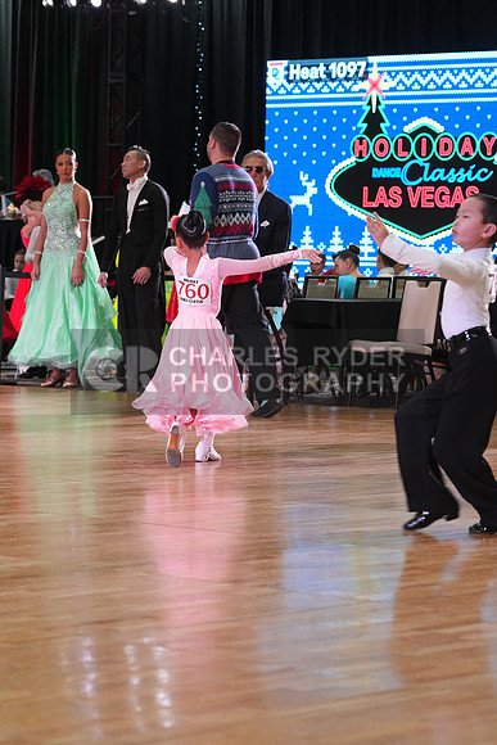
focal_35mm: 127
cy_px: 372
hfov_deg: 10.8
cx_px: 248
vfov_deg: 16.1
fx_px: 2628
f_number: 6.3
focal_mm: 127
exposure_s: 1/200
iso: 4000
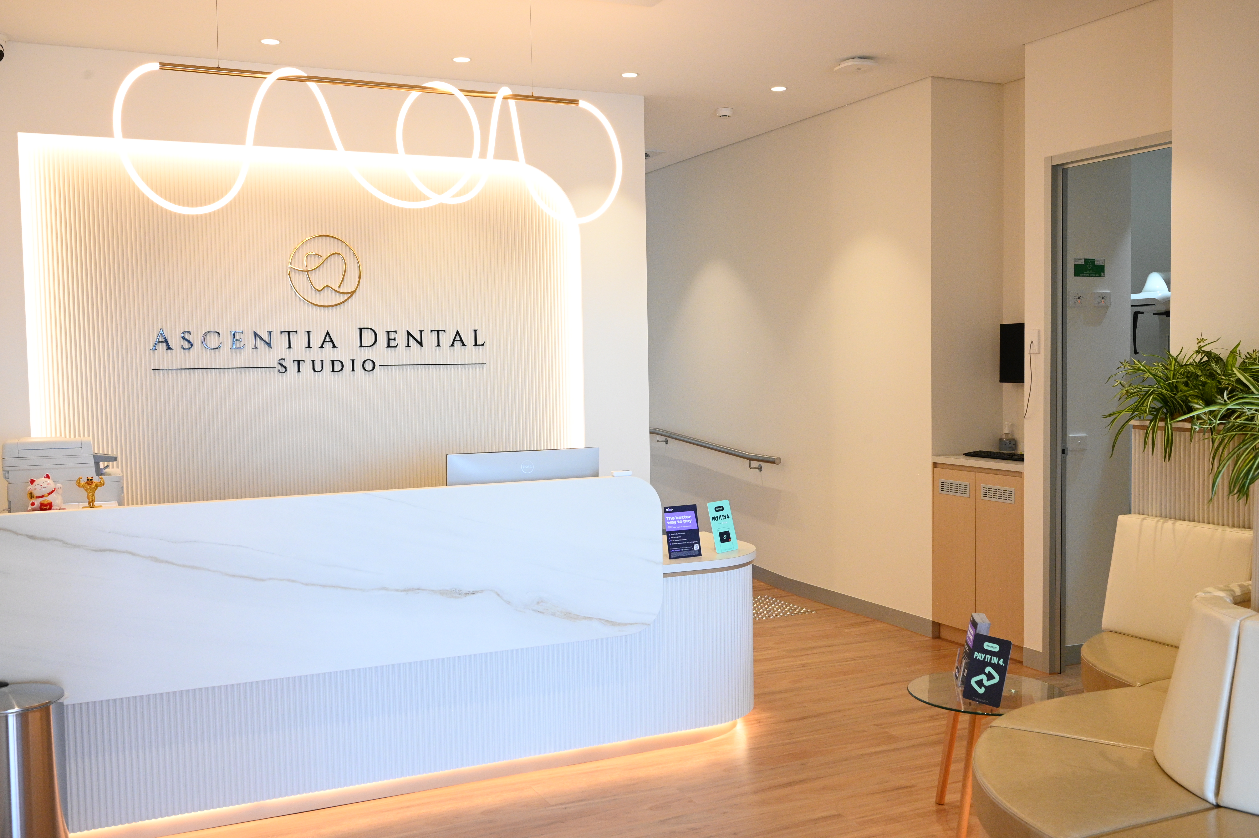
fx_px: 1223
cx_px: 630
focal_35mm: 35
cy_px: 419
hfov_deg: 54.5
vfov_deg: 37.8
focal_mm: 35
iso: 3200
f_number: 10
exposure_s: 1/100
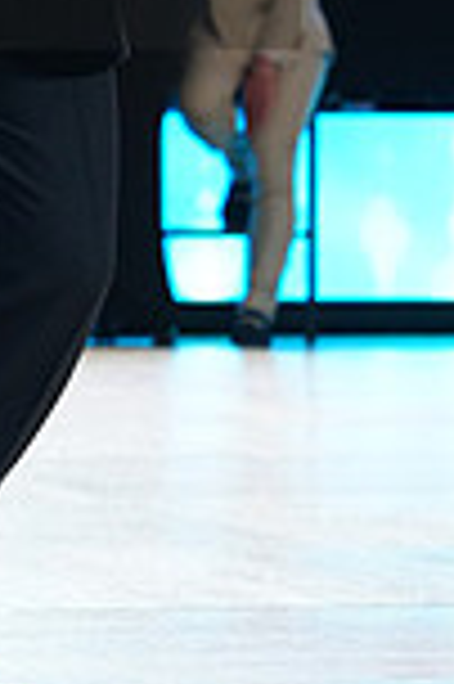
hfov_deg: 3.8
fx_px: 6882
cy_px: -99
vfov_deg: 5.7
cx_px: -317
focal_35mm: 363
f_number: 4
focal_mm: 95
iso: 2500
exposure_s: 1/250
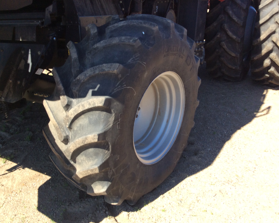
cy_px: 111
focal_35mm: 34
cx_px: 127
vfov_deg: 43.4
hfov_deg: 52.8
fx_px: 281
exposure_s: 1/457
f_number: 2.4
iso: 32
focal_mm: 3.3
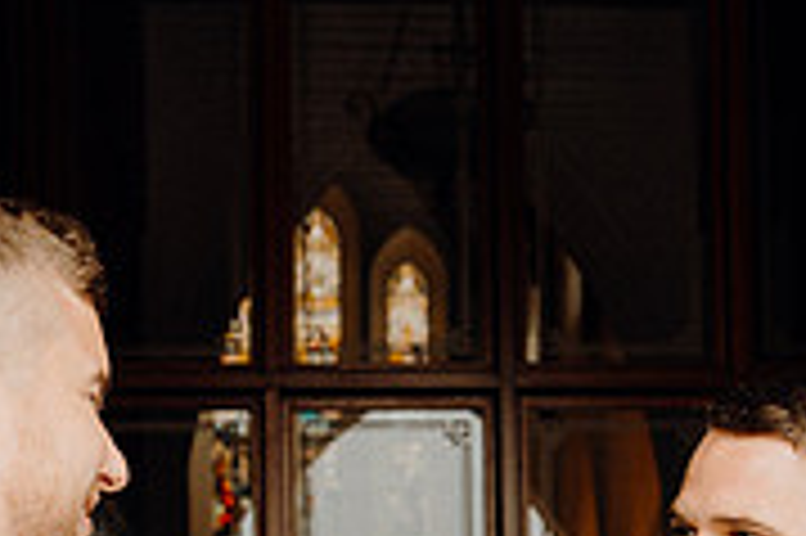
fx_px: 2103
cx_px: 459
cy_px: 790
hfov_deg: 21.7
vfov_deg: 13.7
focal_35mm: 94
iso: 200
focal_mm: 29
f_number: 3.5
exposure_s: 1/200
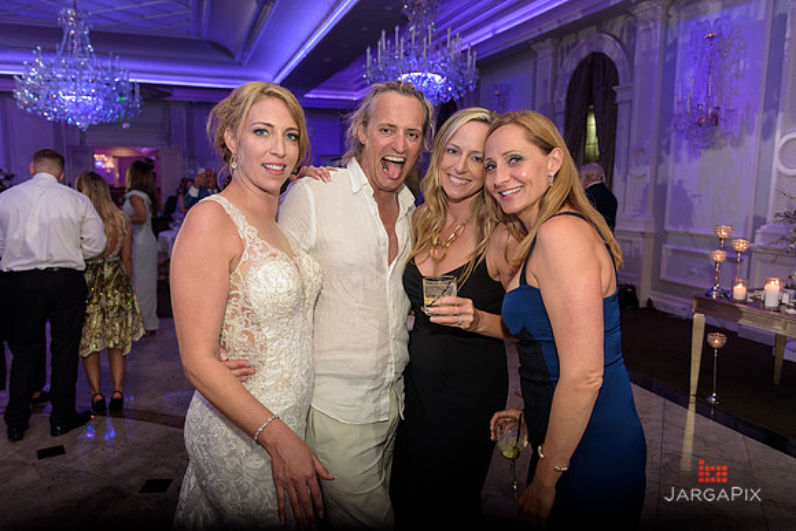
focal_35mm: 27
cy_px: 266
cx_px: 398
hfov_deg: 67.4
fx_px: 597
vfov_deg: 48.0
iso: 1600
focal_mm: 27
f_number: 3.2
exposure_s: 1/125
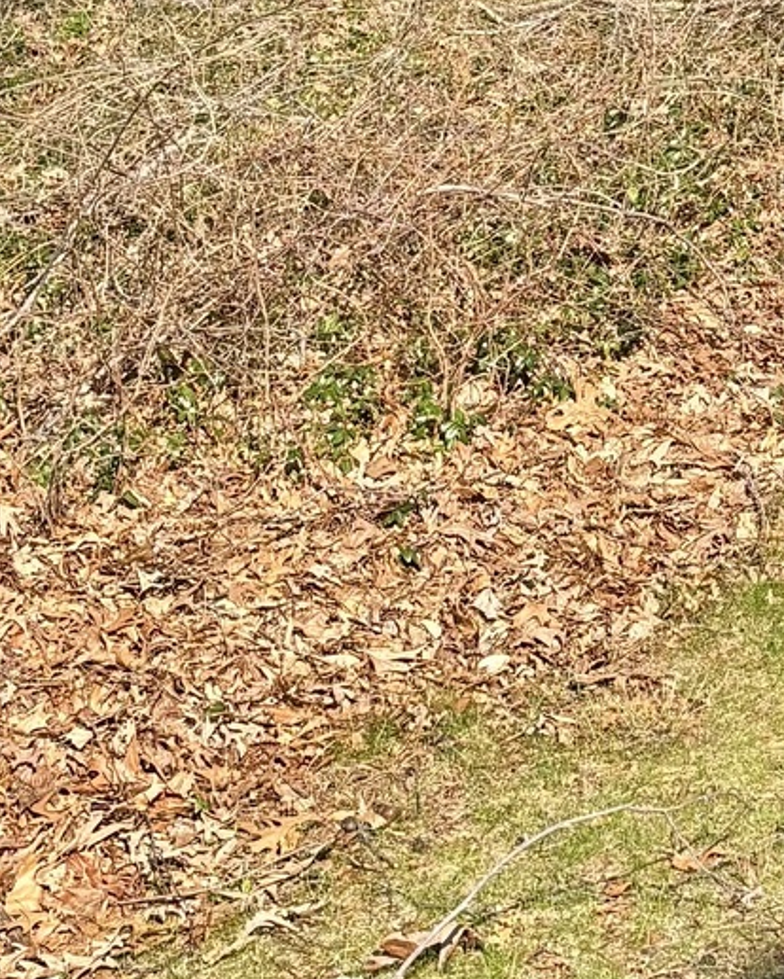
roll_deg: +3.4
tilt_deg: -10.4
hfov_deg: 12.8
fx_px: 3276
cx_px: 1225
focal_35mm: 113
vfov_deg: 16.0
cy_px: -337
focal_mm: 5.96
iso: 50
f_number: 1.6
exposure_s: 1/1751
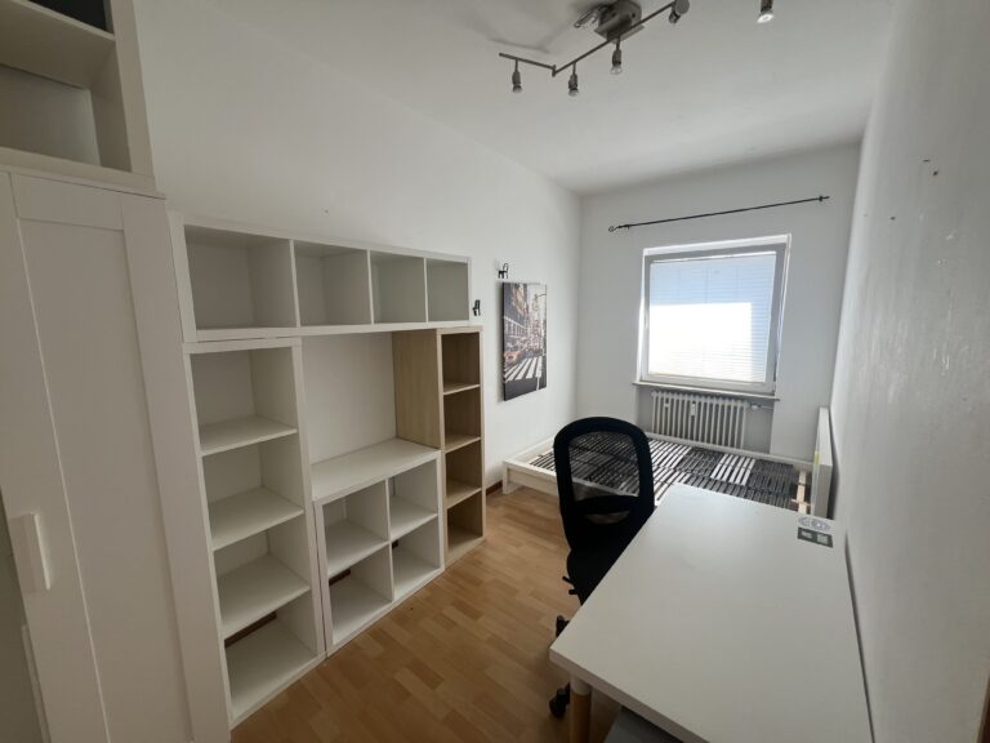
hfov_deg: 106.2
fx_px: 372
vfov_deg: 89.9
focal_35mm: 13
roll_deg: +0.2
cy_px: 372
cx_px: 495
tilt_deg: -9.0
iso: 50
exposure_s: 1/99
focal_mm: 1.57
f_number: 1.8
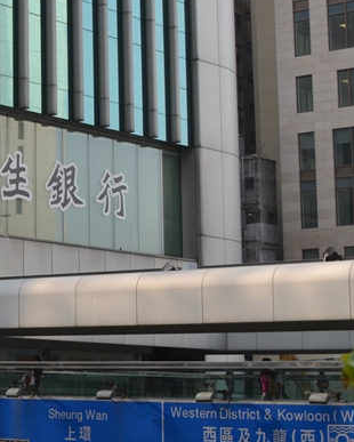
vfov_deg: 18.4
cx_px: -219
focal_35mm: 104
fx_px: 1361
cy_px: 135
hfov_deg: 13.7
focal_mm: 28
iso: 200
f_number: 7.1
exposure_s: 1/200
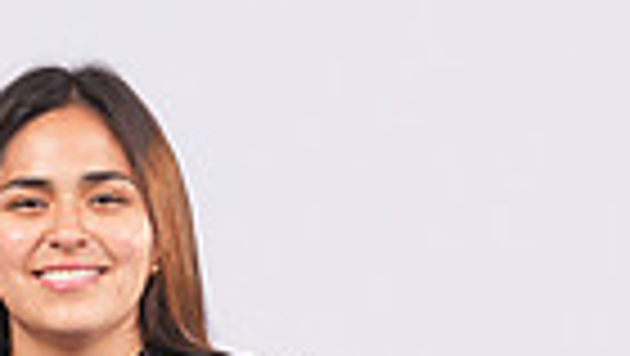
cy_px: 892
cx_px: 58
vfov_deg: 7.3
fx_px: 2591
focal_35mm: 155
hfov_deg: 13.7
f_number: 7.1
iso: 160
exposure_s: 1/200
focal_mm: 46
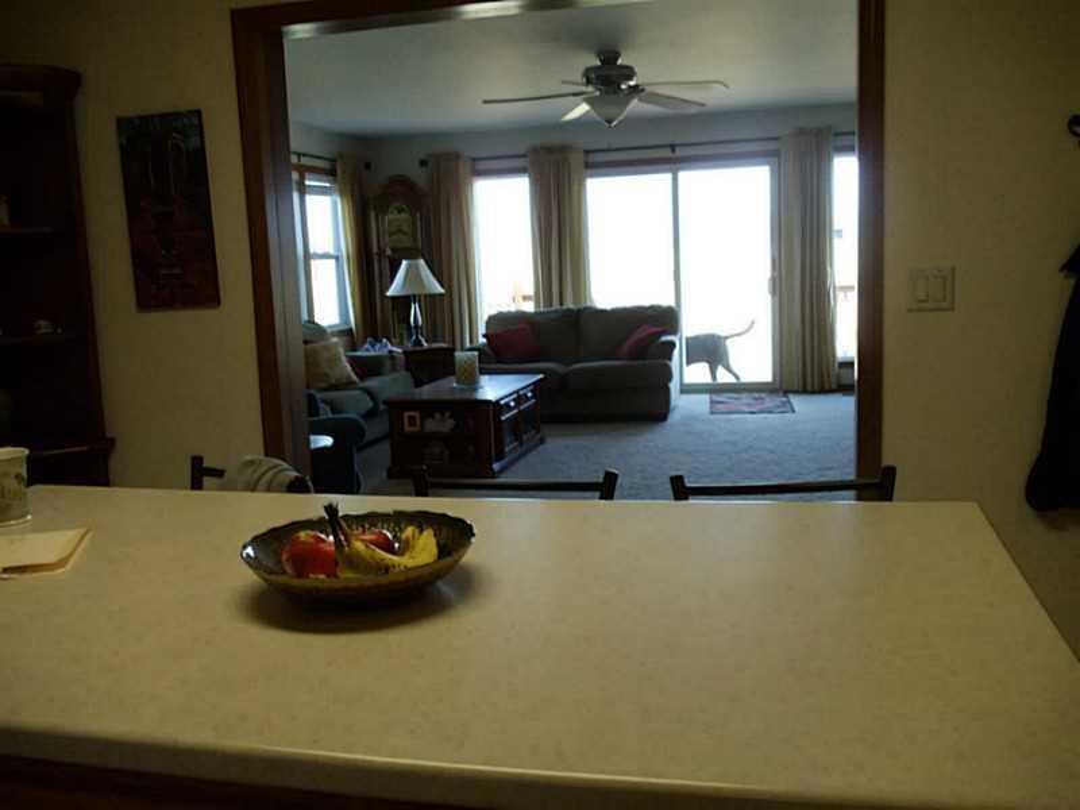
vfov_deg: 32.9
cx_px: 540
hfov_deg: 42.9
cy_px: 405
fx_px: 1373
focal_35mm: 44
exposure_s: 1/100
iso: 400
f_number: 3.5
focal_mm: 6
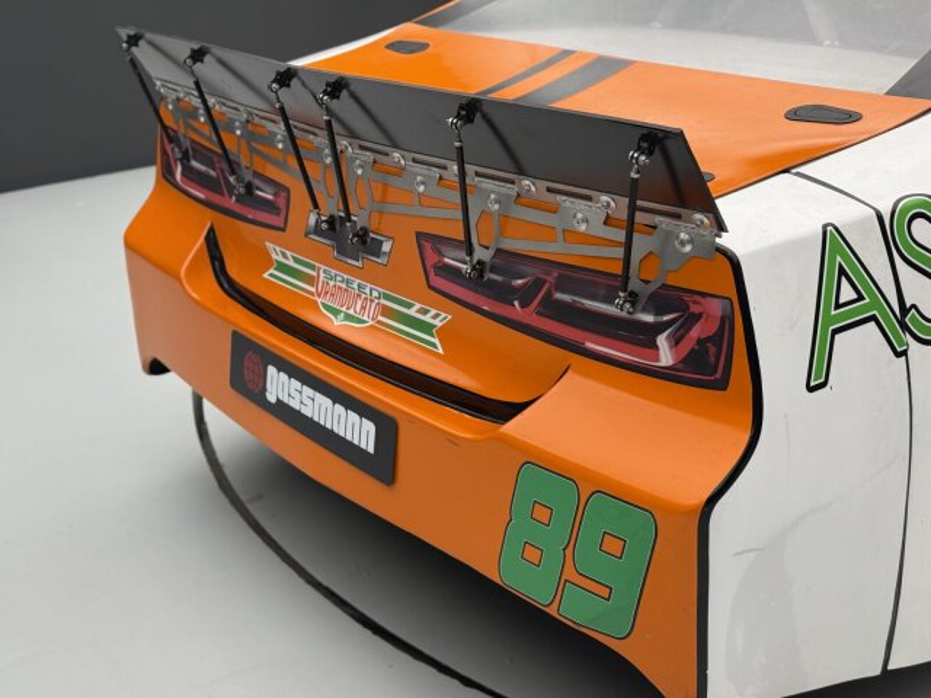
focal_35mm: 48
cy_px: 349
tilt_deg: -21.5
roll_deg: +0.9
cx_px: 466
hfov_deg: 39.7
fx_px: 1291
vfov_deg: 30.3
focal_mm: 6.76
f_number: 1.78
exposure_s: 1/98
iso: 100
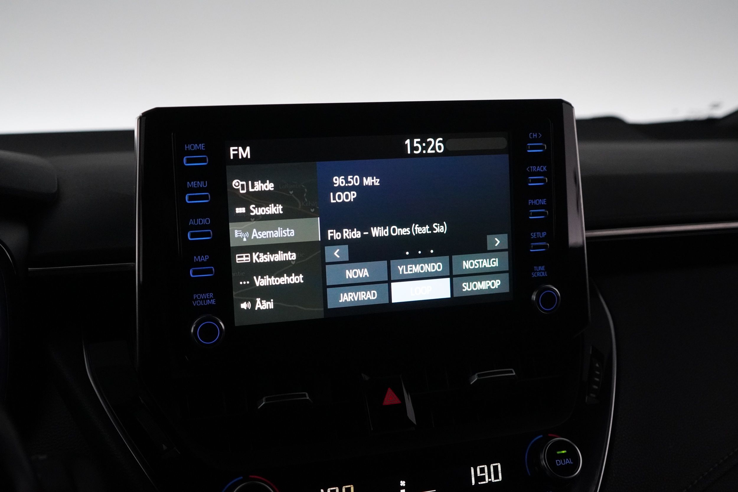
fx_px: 861
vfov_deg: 31.9
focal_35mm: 42
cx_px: 369
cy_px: 246
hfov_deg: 46.4
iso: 4000
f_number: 3.5
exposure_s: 1/160
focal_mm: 28
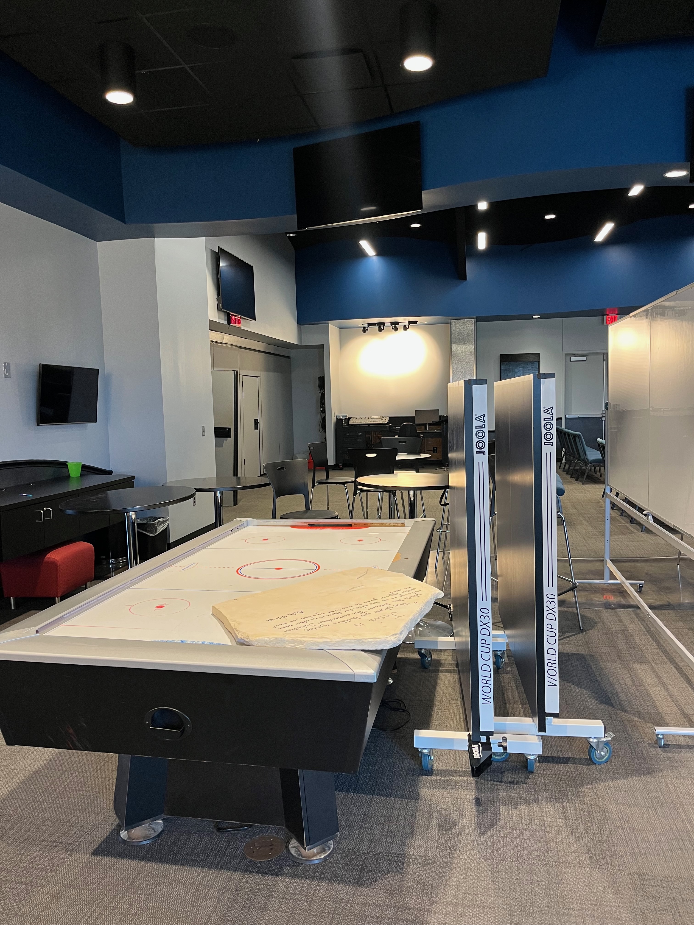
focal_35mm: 26
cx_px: 347
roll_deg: +1.5
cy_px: 462
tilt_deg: -5.9
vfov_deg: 67.3
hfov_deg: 53.1
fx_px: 695
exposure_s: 1/60
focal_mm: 5.1
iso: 100
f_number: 1.6
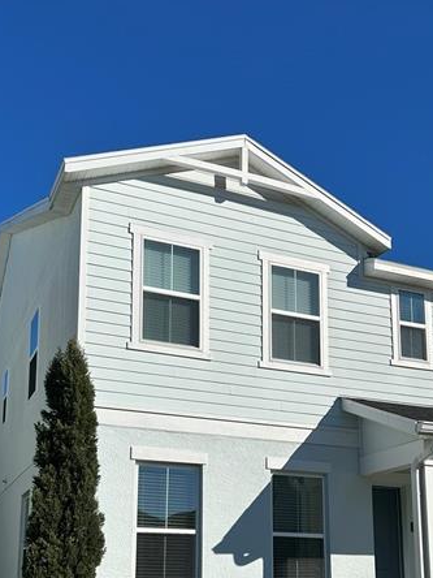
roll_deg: +0.0
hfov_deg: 32.2
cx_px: 242
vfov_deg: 40.5
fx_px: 751
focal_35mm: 45
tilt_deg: +11.3
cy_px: 453
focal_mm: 5.7
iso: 50
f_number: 1.5
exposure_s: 1/8696
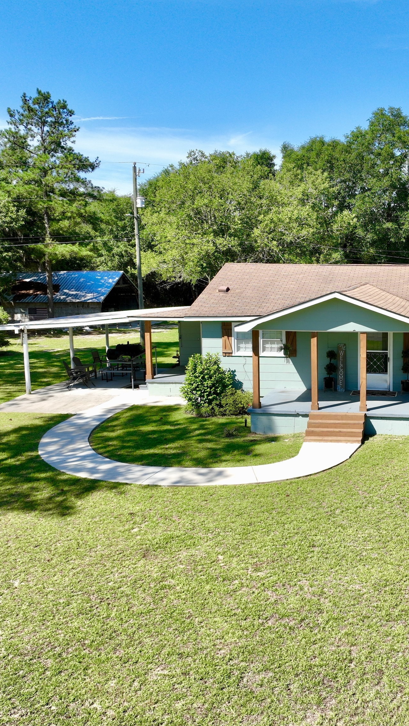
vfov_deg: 56.6
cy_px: 364
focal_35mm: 35
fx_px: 675
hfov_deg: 32.4
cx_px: 351
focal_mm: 12.29
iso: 100
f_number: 2.8
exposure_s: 1/1250
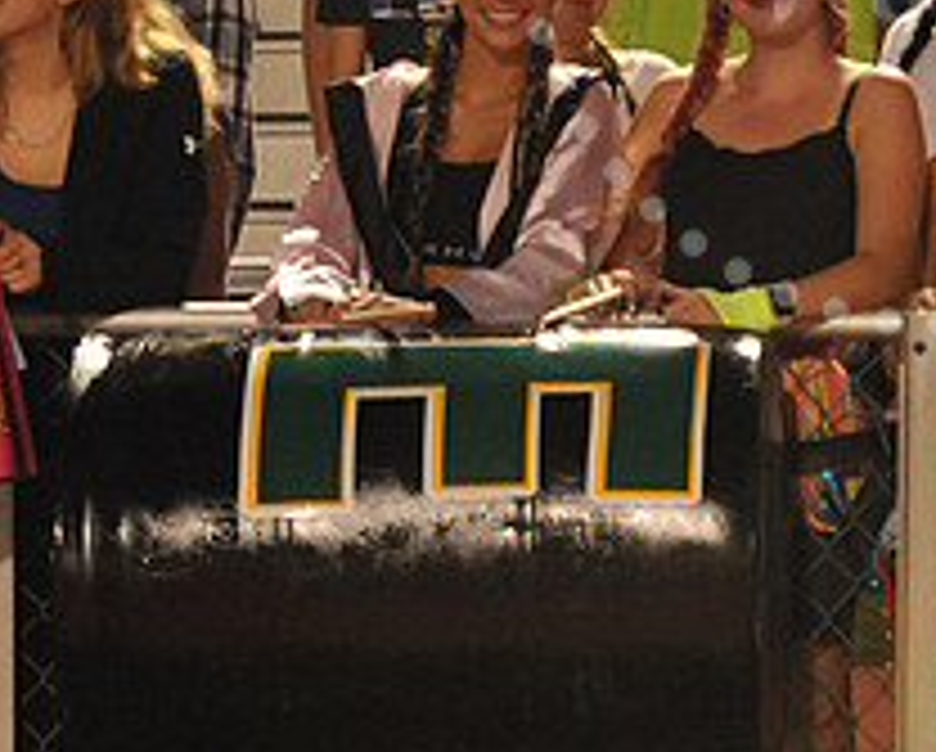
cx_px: 940
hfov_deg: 7.0
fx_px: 7601
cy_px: -99
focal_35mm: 274
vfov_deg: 5.6
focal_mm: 105
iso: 5000
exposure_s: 1/125
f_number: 5.6
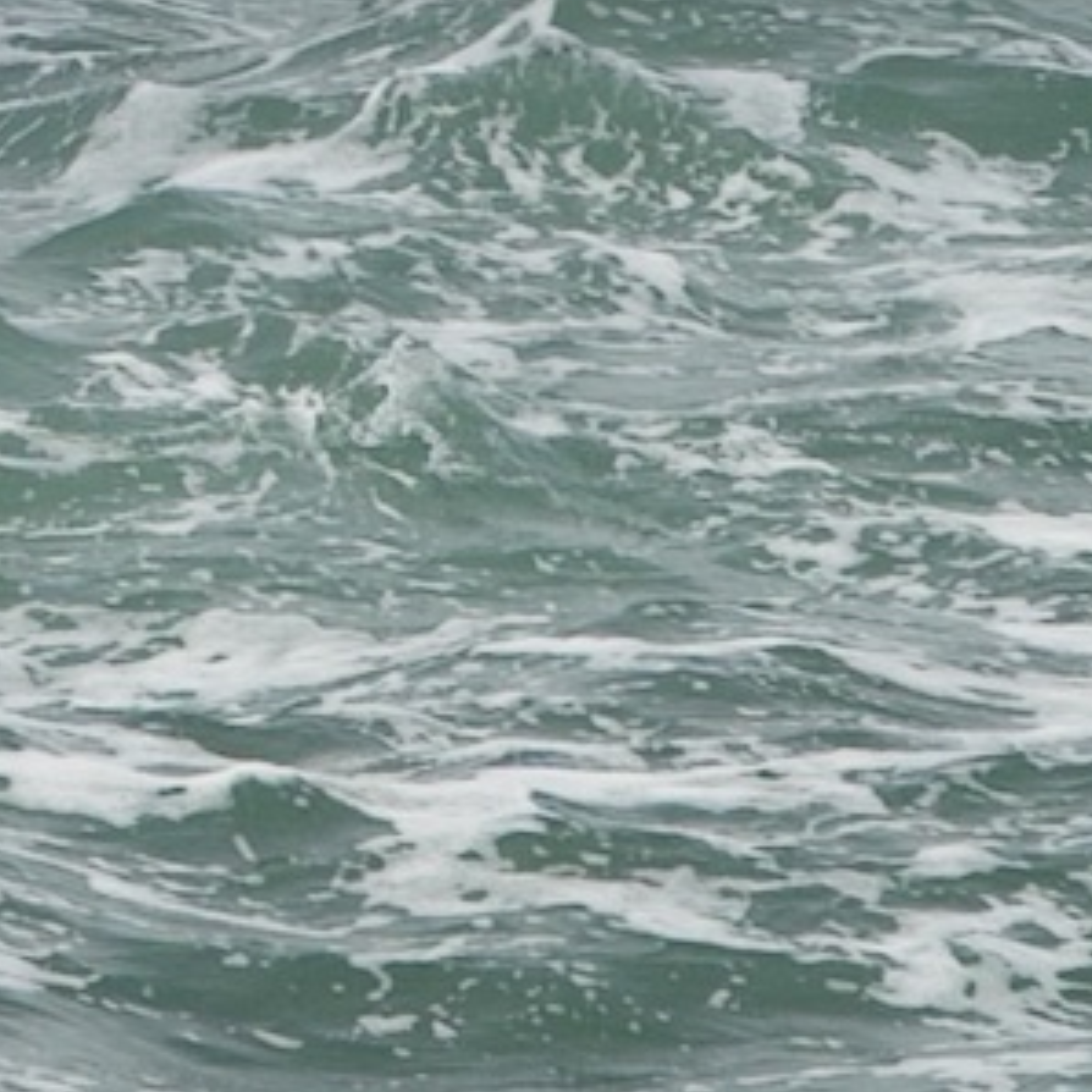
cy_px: -2010
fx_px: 34441
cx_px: -1143
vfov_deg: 1.8
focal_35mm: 965
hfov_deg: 1.8
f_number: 9
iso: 100
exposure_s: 1/250
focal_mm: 88
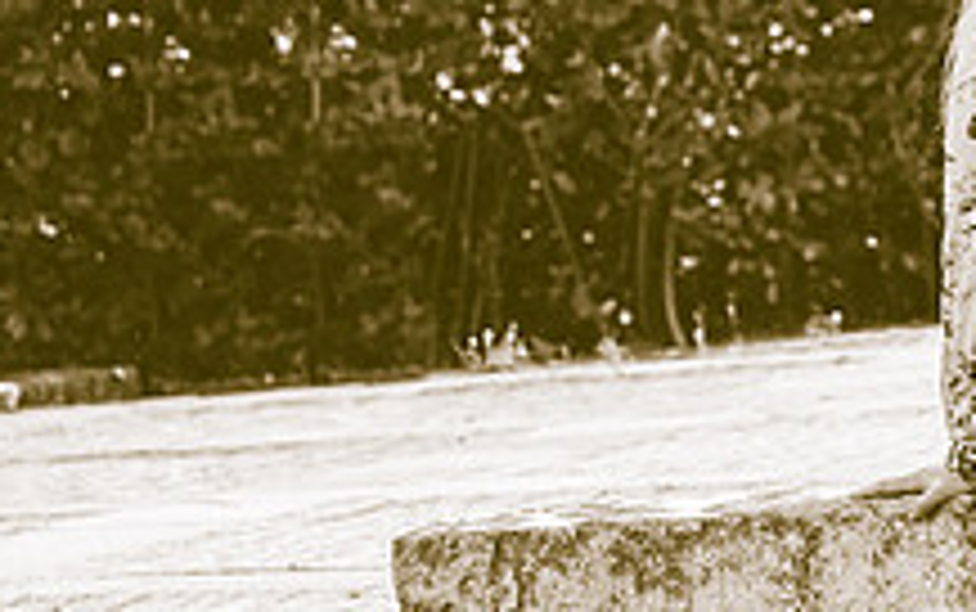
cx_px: 1115
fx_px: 12644
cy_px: 112
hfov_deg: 4.4
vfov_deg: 2.8
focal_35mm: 475
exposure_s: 1/200
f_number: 4
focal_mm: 130
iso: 200
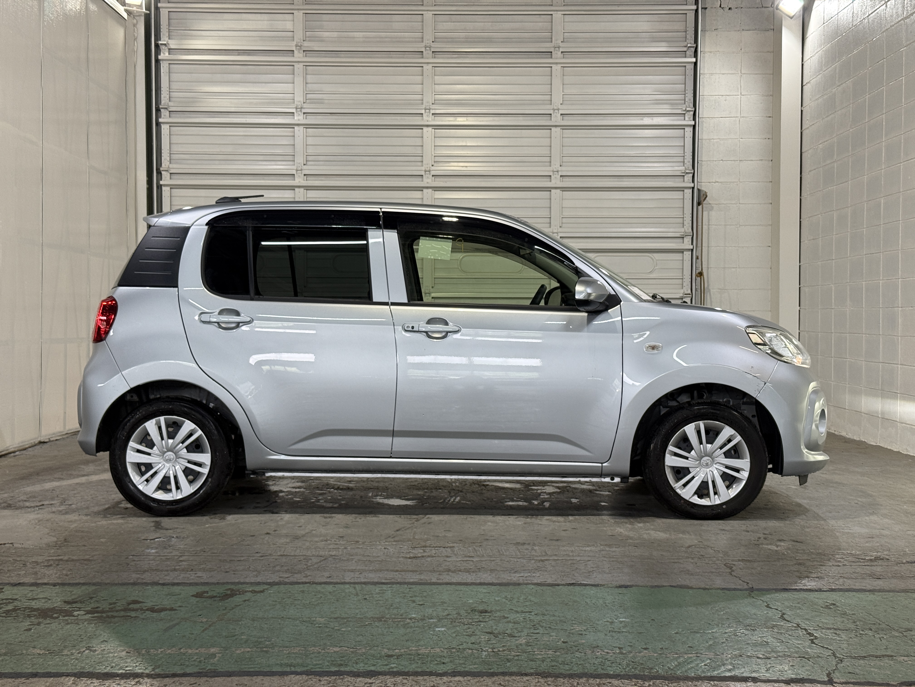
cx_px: 458
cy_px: 344
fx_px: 1269
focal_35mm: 48
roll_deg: -0.2
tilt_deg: -0.1
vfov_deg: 30.3
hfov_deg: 39.7
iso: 50
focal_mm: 6.76
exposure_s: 1/60
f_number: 1.78
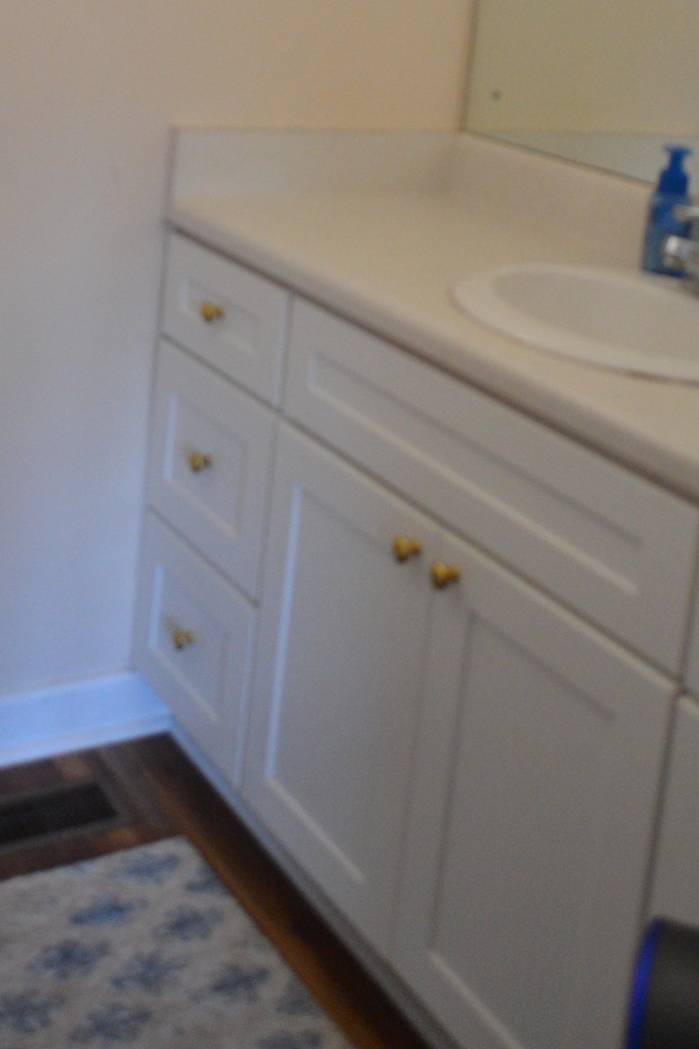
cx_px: 274
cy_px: 130
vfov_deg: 38.6
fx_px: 1398
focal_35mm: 48
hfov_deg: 28.0
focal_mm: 18
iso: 1600
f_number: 3.5
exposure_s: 1/60
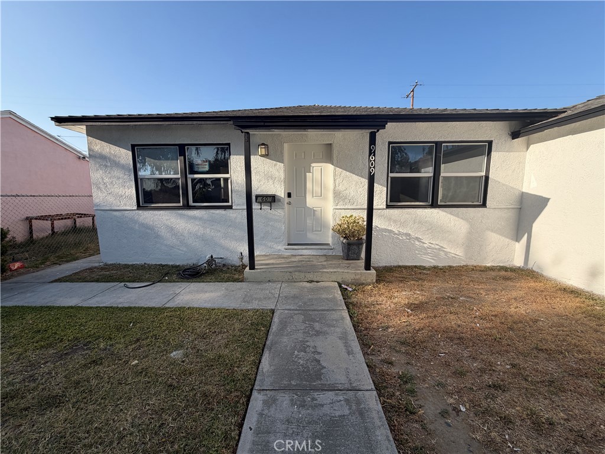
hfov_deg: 102.1
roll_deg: +0.7
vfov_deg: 85.7
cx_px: 302
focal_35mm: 14
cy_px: 227
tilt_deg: -7.1
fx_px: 245
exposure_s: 1/770
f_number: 2.2
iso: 40
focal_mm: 2.22
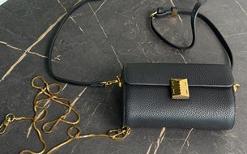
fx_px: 464
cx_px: 123
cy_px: 28
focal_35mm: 69
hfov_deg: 29.8
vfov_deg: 18.6
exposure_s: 1/117
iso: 200
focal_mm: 6.76
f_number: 1.78
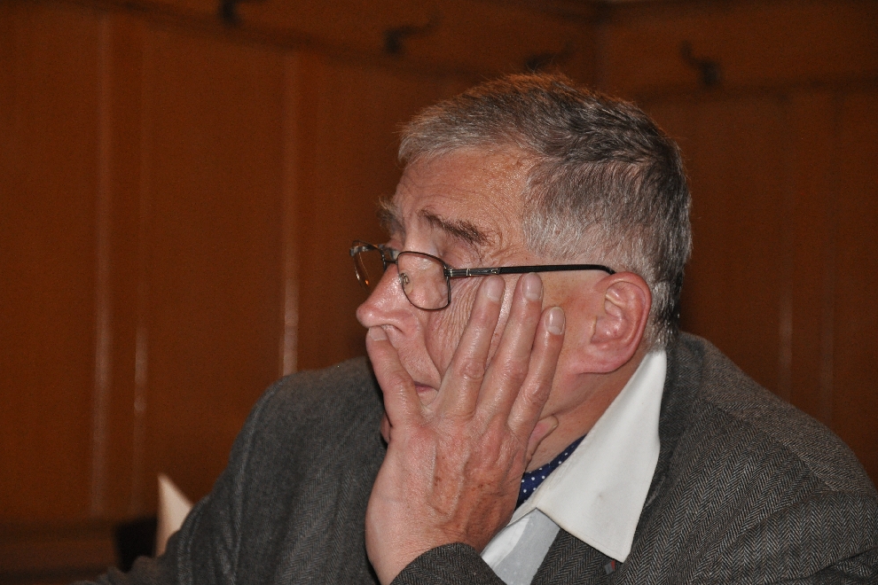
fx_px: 2768
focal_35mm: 114
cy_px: 292
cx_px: 442
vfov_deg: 12.1
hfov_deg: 18.0
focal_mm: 75
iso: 800
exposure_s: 1/60
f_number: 5.3
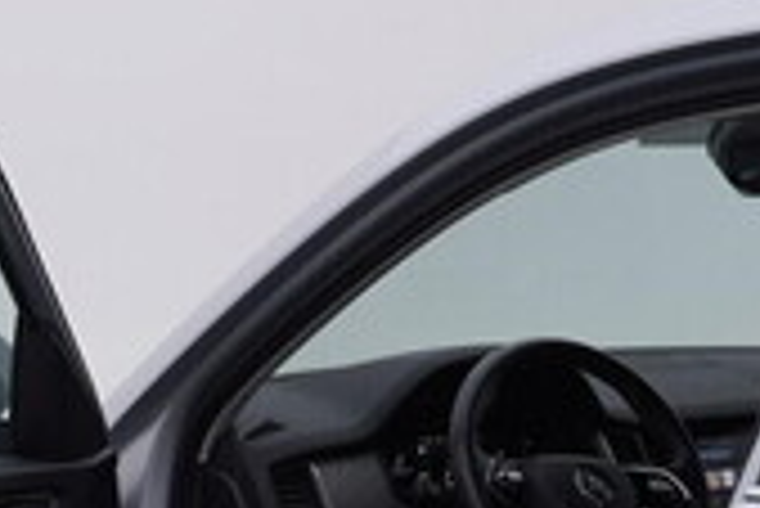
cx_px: 144
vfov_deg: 11.4
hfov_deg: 17.3
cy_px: 695
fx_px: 2472
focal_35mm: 117
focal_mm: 24
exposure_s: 1/100
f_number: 4.5
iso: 125
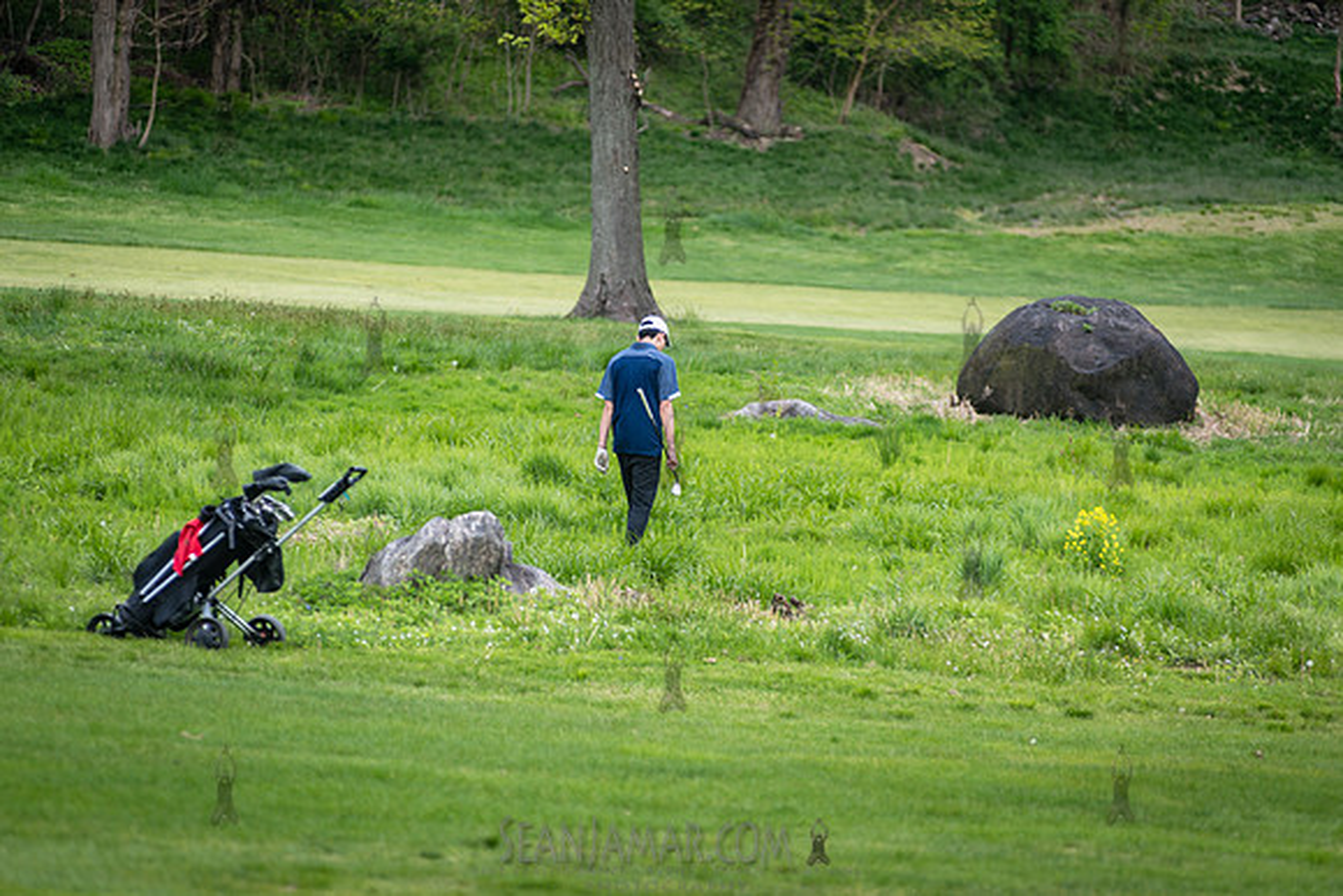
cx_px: 672
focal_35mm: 200
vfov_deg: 6.9
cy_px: 448
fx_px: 7463
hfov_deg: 10.3
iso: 100
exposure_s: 1/250
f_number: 3.5
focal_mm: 200
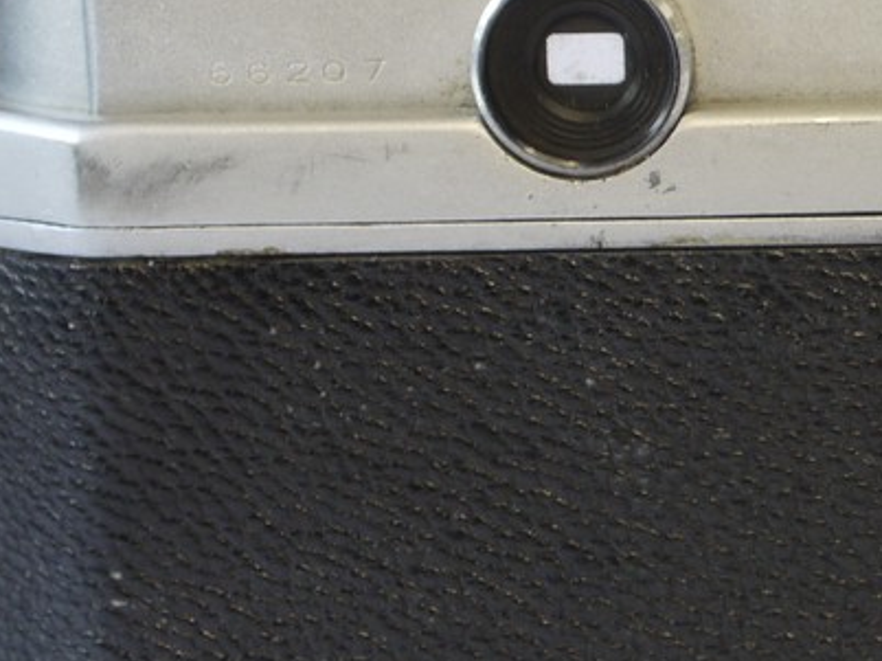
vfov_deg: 7.3
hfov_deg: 9.6
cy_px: 301
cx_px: 1123
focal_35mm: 203
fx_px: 5169
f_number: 9
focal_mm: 34
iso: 400
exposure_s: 1/6
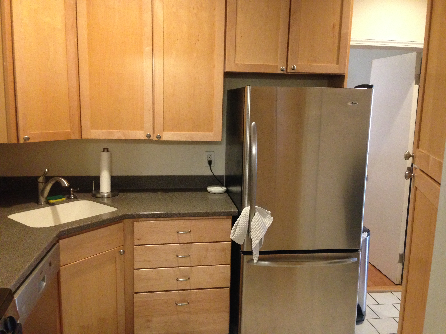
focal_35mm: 33
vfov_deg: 42.9
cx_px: 223
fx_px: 425
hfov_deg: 55.4
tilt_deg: -9.5
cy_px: 167
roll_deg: -0.8
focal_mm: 4.12
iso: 400
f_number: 2.4
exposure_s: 1/15
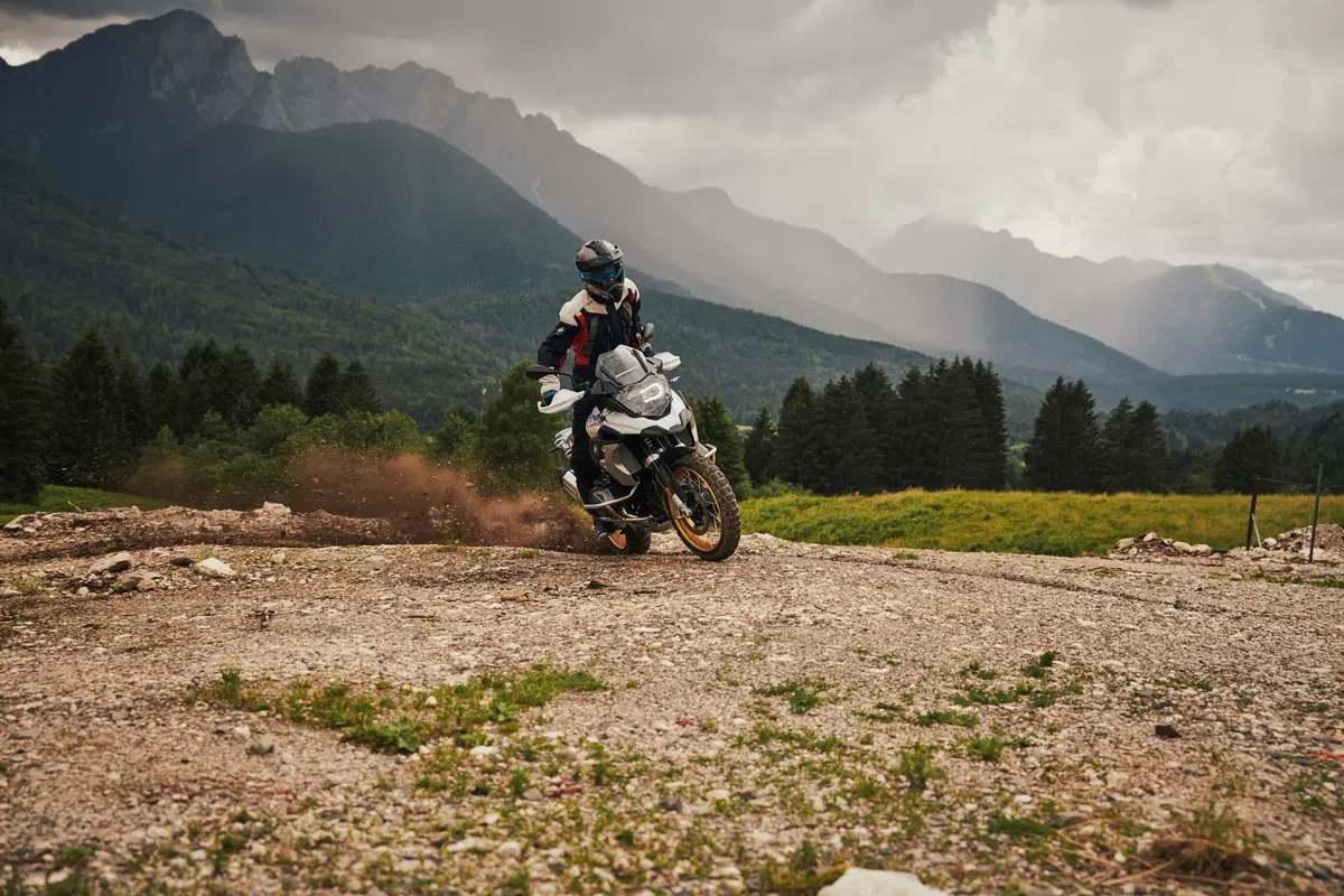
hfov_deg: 42.7
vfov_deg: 29.2
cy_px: 448
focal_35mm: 46
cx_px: 672
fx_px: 1717
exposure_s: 1/800
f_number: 4
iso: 200
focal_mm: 46
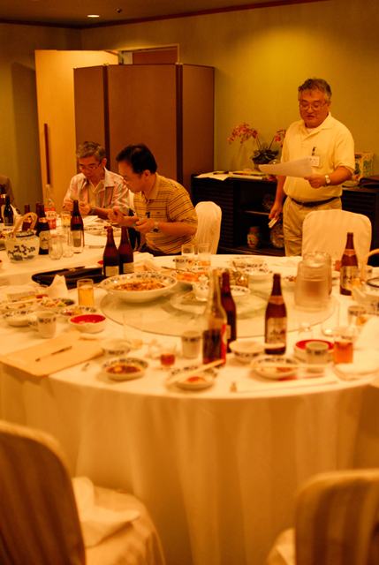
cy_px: 282
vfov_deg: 46.3
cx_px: 190
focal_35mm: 42
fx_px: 661
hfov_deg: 32.0
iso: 800
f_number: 2
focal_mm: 28
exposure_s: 1/125
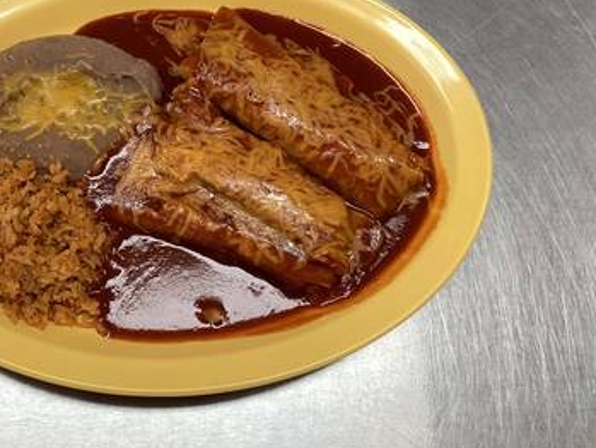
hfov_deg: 35.8
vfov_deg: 27.6
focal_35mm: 52
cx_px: 131
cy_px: 108
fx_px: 896
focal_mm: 3.3
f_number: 2.4
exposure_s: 1/60
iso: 50
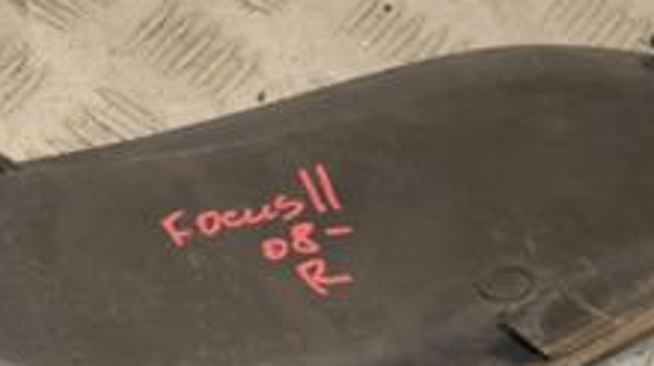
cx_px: 152
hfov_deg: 14.7
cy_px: 280
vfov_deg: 8.3
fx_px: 2528
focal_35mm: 146
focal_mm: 34
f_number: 8
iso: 800
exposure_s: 1/200
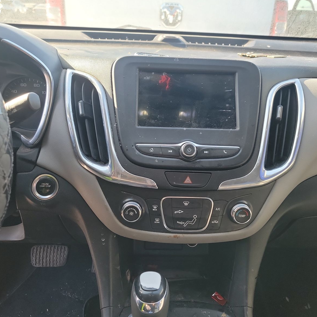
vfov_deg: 55.6
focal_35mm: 29
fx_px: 300
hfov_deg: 55.6
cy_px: 159
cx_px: 167
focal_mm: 6.7
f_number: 1.8
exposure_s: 1/59
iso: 90
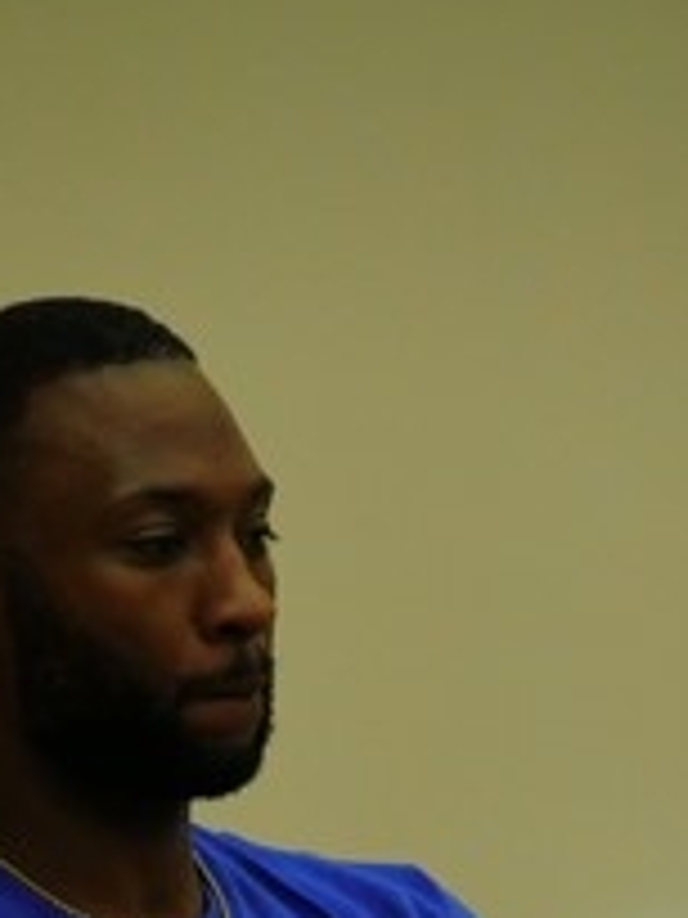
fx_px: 17464
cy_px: 1044
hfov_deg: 2.3
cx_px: 373
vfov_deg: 3.0
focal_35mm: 659
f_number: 5.6
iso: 3200
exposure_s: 1/250
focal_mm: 140
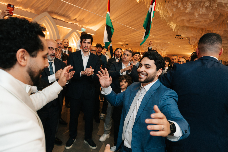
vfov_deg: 51.8
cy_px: 76
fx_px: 157
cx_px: 114
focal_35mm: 25
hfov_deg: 72.1
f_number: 2.8
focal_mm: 24
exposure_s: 1/200
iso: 1250
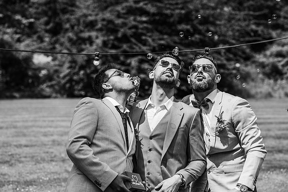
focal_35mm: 85
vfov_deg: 16.1
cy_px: 96
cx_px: 144
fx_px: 680
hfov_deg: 23.9
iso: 100
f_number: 4
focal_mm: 85
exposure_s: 1/1250
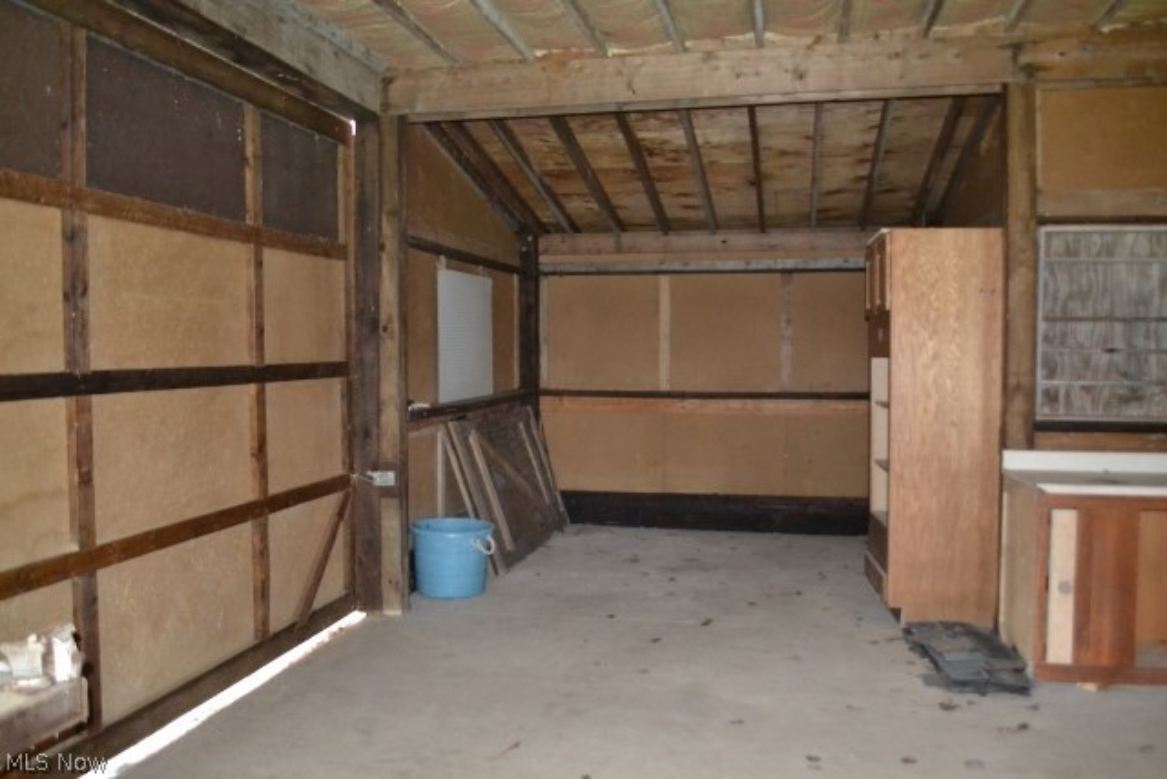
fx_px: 973
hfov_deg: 61.9
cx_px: 584
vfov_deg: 43.6
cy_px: 390
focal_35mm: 30
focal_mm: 20
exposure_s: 1/60
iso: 3200
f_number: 3.8
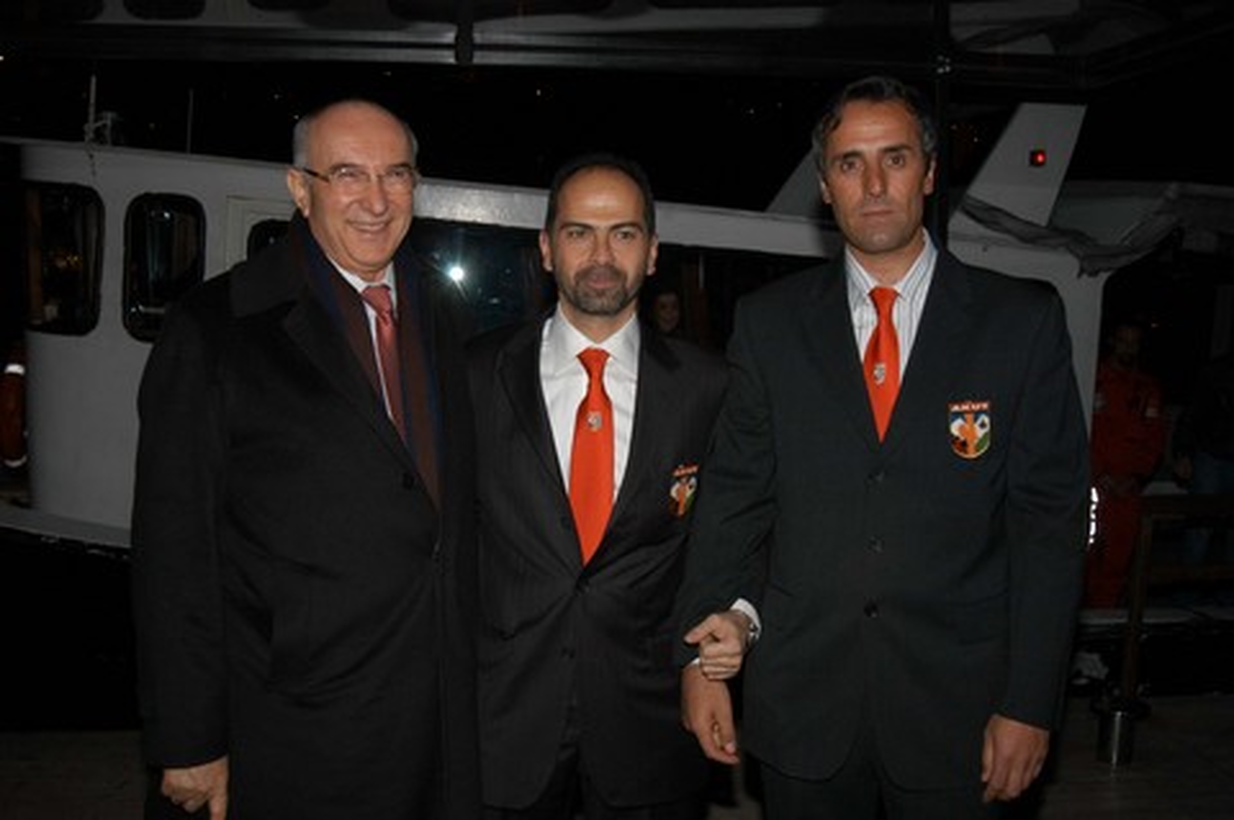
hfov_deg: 53.2
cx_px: 617
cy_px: 410
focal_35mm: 36
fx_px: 1233
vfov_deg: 36.8
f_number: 5
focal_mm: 24
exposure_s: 1/60
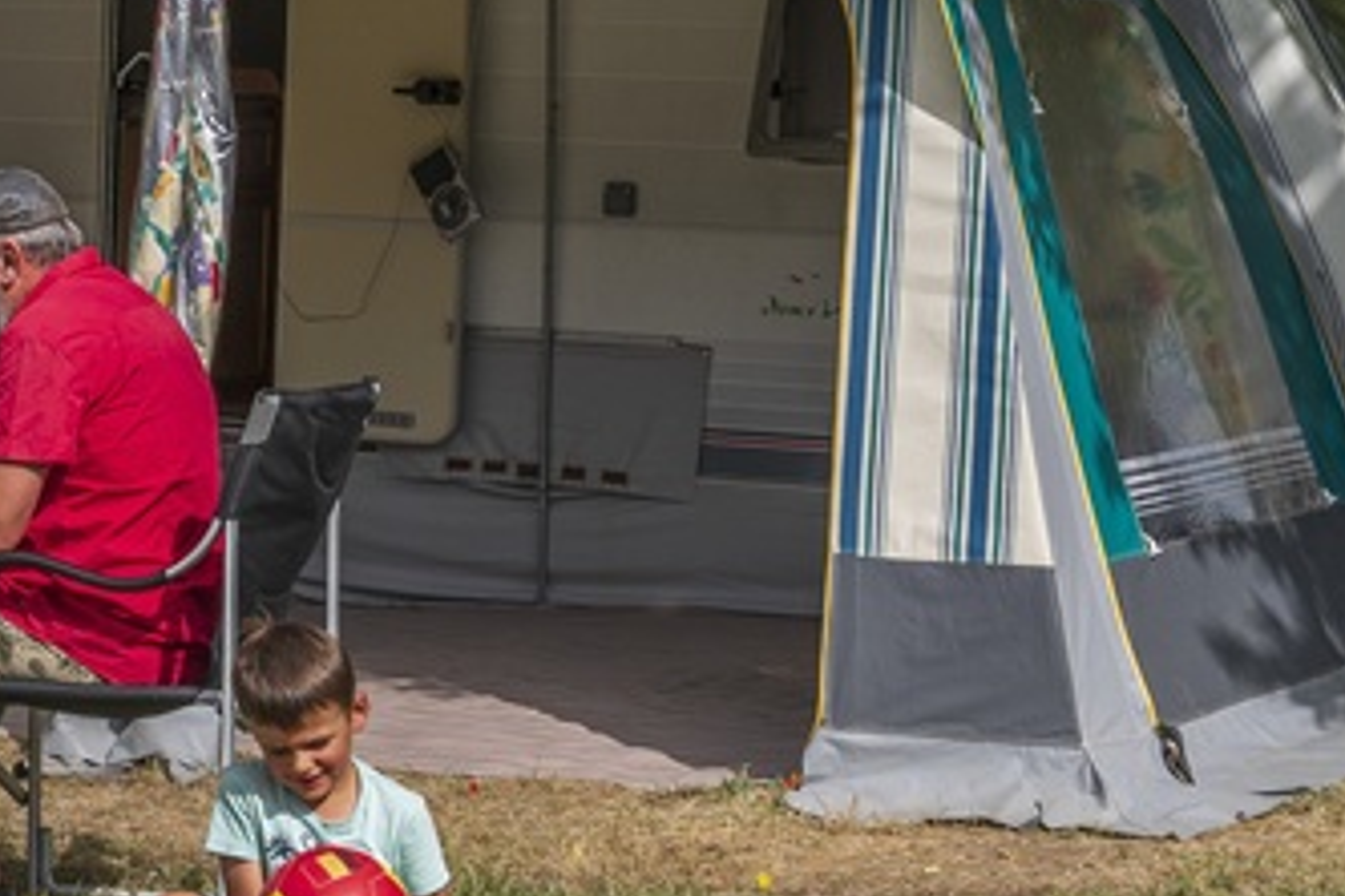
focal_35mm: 129
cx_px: 145
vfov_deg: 10.6
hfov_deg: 15.7
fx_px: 4819
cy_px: 186
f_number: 5
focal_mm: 42
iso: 100
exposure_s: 1/640
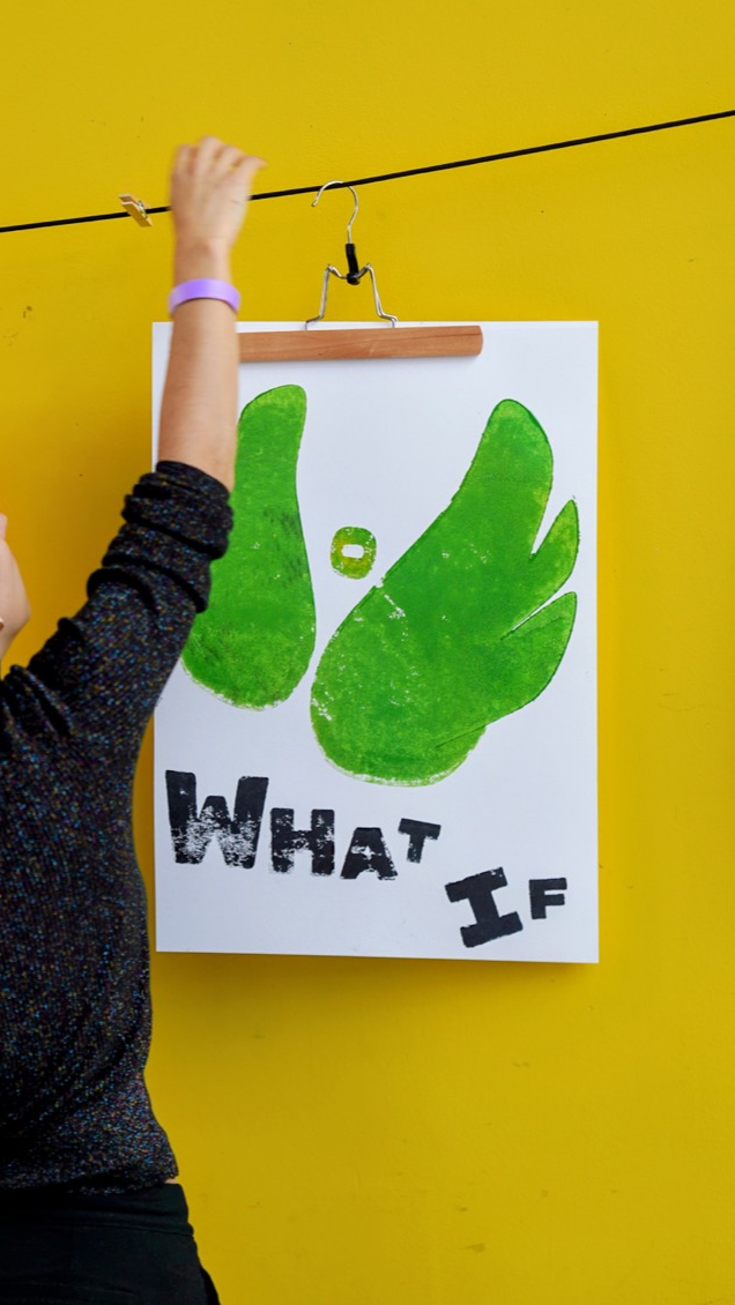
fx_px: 4364
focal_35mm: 126
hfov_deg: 9.6
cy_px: 529
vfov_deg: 17.0
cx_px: 322
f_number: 1.8
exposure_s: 1/100
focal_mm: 85
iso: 125
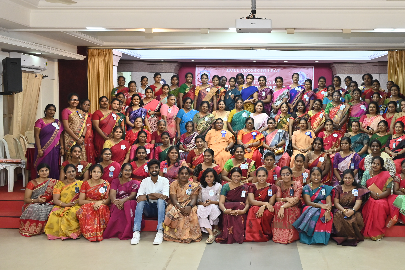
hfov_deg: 49.2
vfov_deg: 34.2
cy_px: 125
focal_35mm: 39
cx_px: 245
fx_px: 439
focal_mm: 32
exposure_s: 1/125
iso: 1250
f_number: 5.6
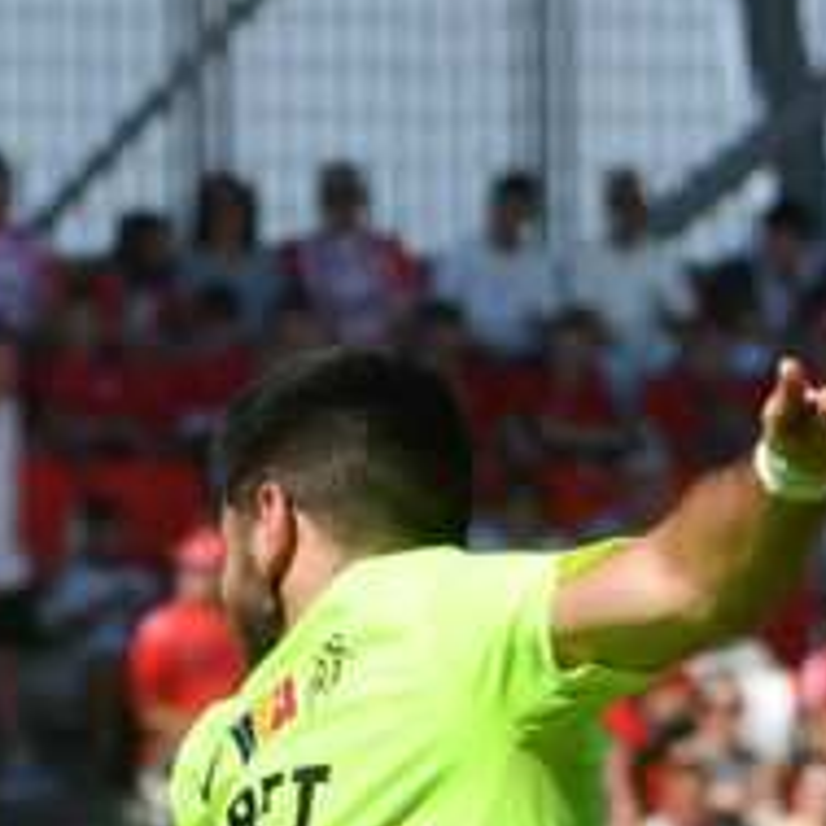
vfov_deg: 1.2
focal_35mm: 1467
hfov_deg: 1.2
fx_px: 39608
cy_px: 1825
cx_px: 489
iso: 500
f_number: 5.6
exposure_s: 1/5000
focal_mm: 155
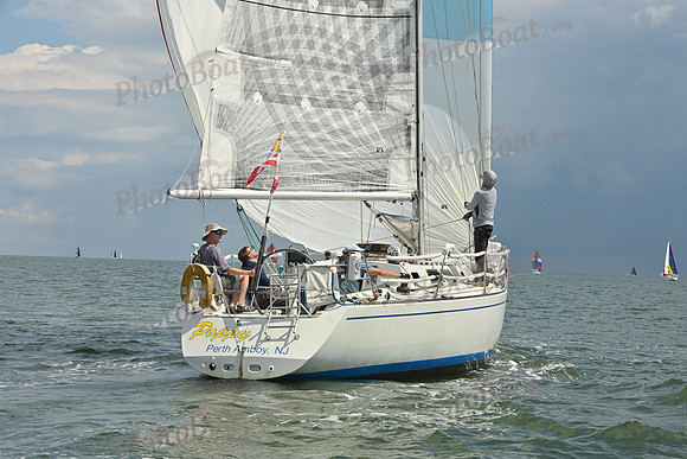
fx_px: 1336
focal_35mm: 70
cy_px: 230
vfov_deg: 19.5
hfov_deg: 28.8
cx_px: 344
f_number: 13
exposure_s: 1/1250
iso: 320
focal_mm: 70
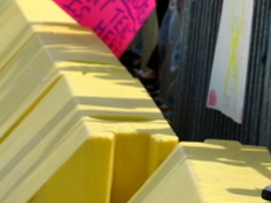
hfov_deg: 4.0
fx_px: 3909
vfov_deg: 3.0
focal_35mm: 499
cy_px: -58
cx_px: 314
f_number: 6.3
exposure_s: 1/640
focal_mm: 85
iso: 100
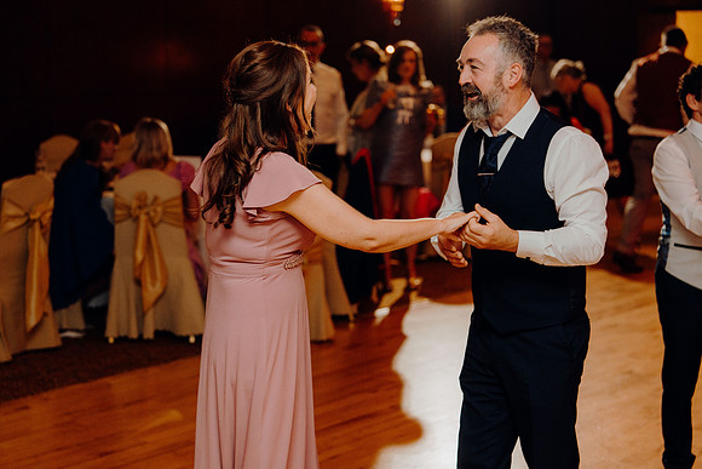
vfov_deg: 19.5
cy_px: 234
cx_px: 351
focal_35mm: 70
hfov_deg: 28.8
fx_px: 1365
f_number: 2.8
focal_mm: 70
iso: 1250
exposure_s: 1/160
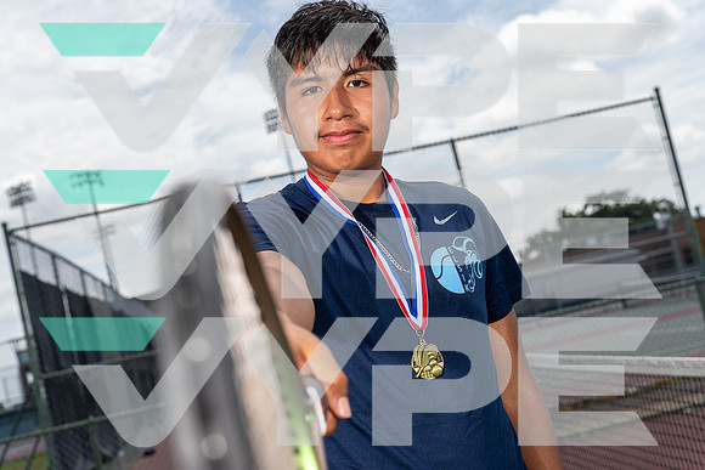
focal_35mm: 53
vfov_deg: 25.5
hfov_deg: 37.5
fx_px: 1038
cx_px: 352
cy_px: 235
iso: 250
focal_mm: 53
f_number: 6.3
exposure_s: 1/1250
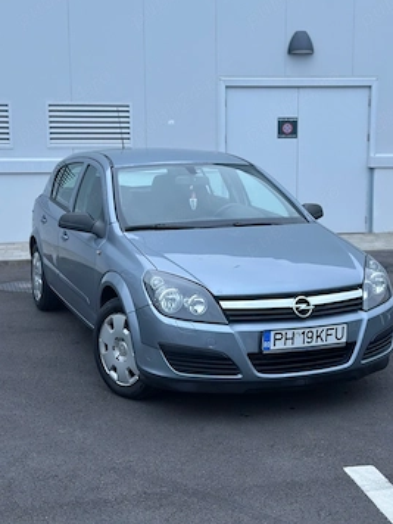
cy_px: 238
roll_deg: +0.0
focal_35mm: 54
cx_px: 208
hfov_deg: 27.0
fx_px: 817
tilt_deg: -6.9
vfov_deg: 35.5
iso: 160
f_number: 1.78
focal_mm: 6.86
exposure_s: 1/60
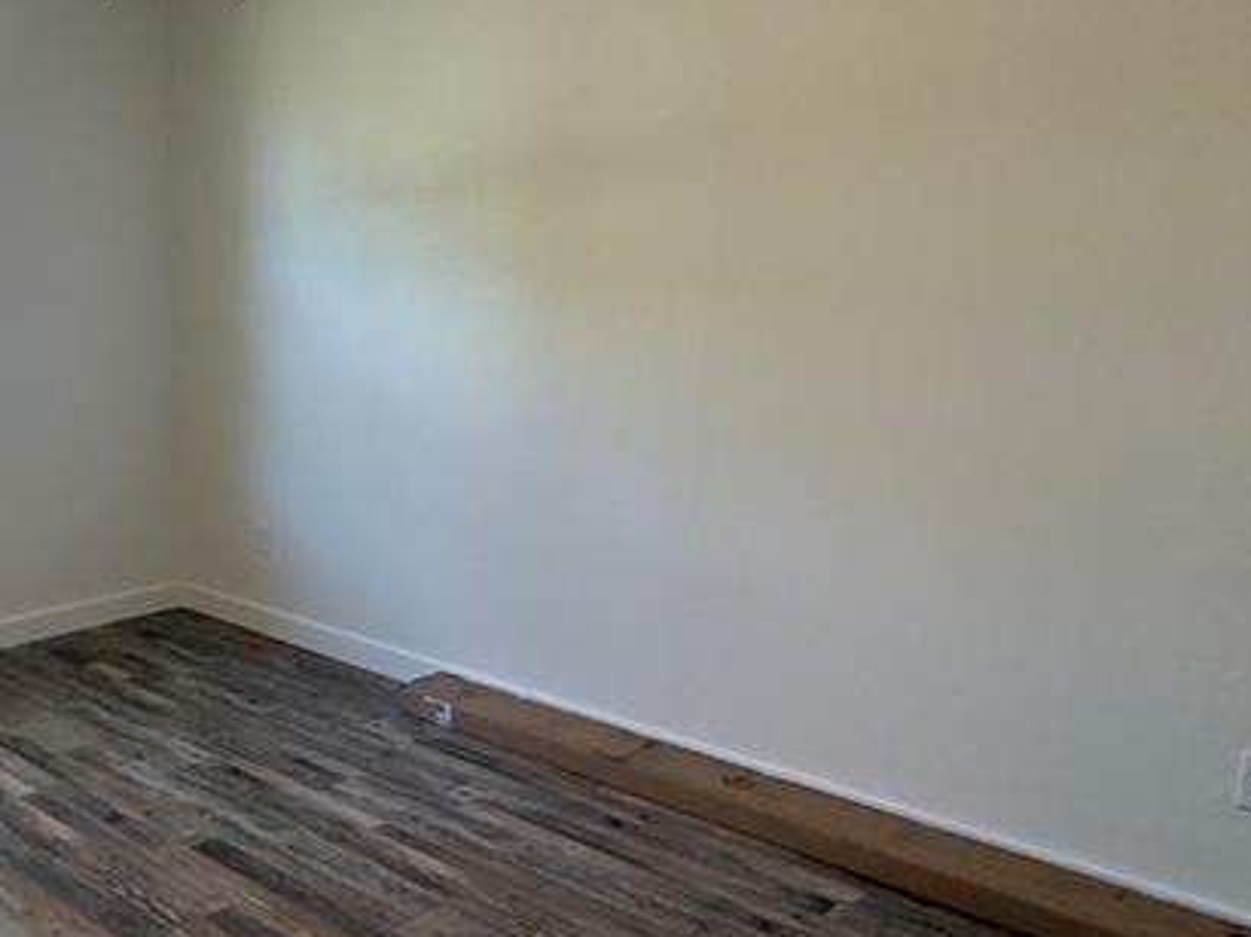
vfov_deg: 40.6
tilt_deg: -13.8
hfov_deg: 49.5
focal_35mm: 35
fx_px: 1264
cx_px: 244
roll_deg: +0.7
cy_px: 525
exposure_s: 1/120
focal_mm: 2.22
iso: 200
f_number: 2.2
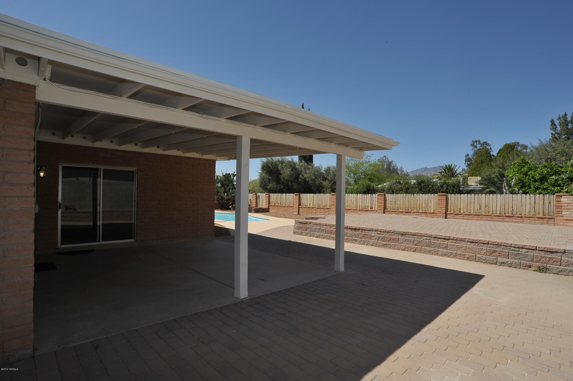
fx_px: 286
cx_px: 286
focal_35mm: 18
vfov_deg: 67.3
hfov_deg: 90.0
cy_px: 190
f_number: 16
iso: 250
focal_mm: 18
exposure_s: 1/320
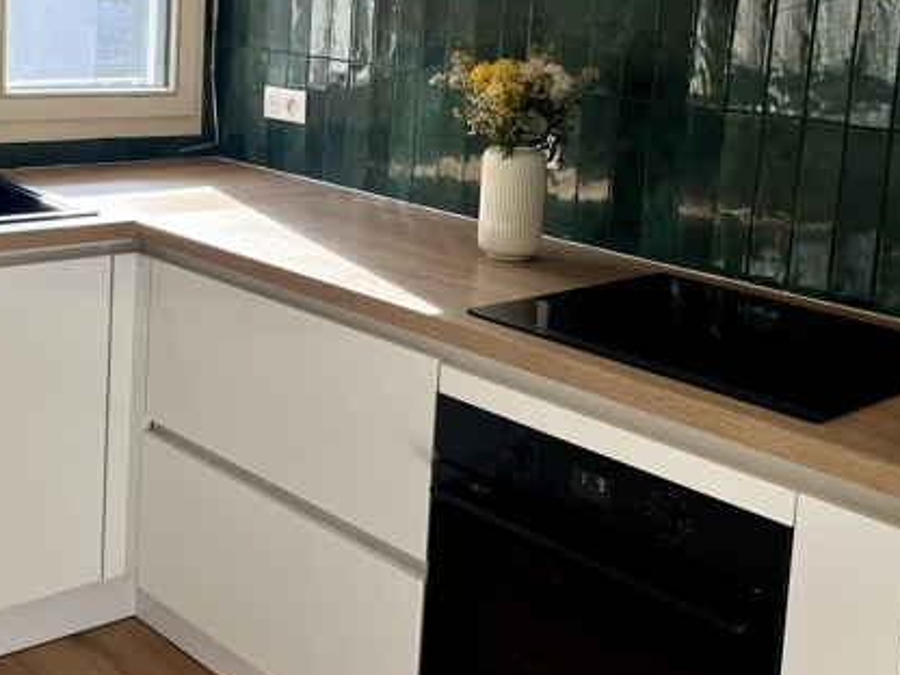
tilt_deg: -8.9
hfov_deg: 37.9
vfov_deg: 28.5
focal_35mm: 50
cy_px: 143
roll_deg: -3.2
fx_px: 1300
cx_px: 322
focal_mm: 5.1
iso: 64
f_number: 1.6
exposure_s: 1/128
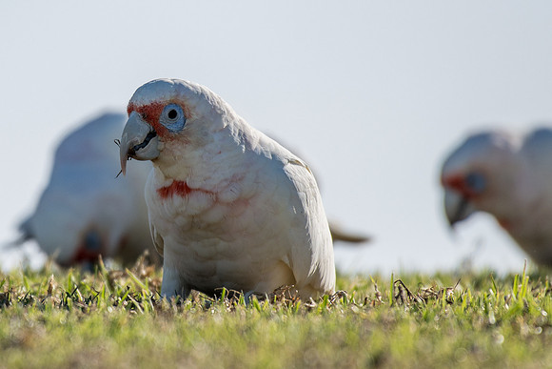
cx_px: 123
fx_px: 17872
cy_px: 105
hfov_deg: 1.8
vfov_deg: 1.2
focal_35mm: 1165
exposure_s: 1/800
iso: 72
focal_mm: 500
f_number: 5.6
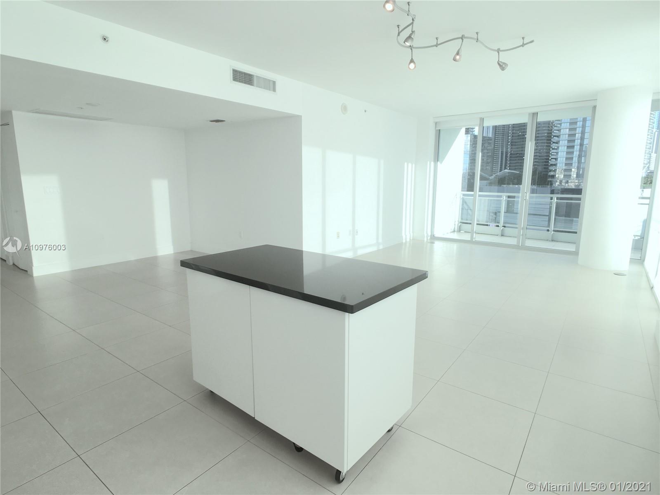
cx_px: 330
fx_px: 553
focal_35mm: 29
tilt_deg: -9.9
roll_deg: -0.6
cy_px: 248
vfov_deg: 48.2
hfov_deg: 61.7
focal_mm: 4.15
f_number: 2.2
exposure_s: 1/221
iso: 25
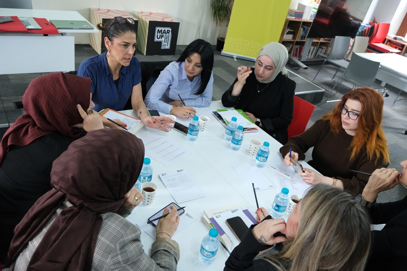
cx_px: 204
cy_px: 136
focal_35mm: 28
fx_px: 317
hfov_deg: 65.5
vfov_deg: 46.4
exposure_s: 1/100
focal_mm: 18.4
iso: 2500
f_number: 4
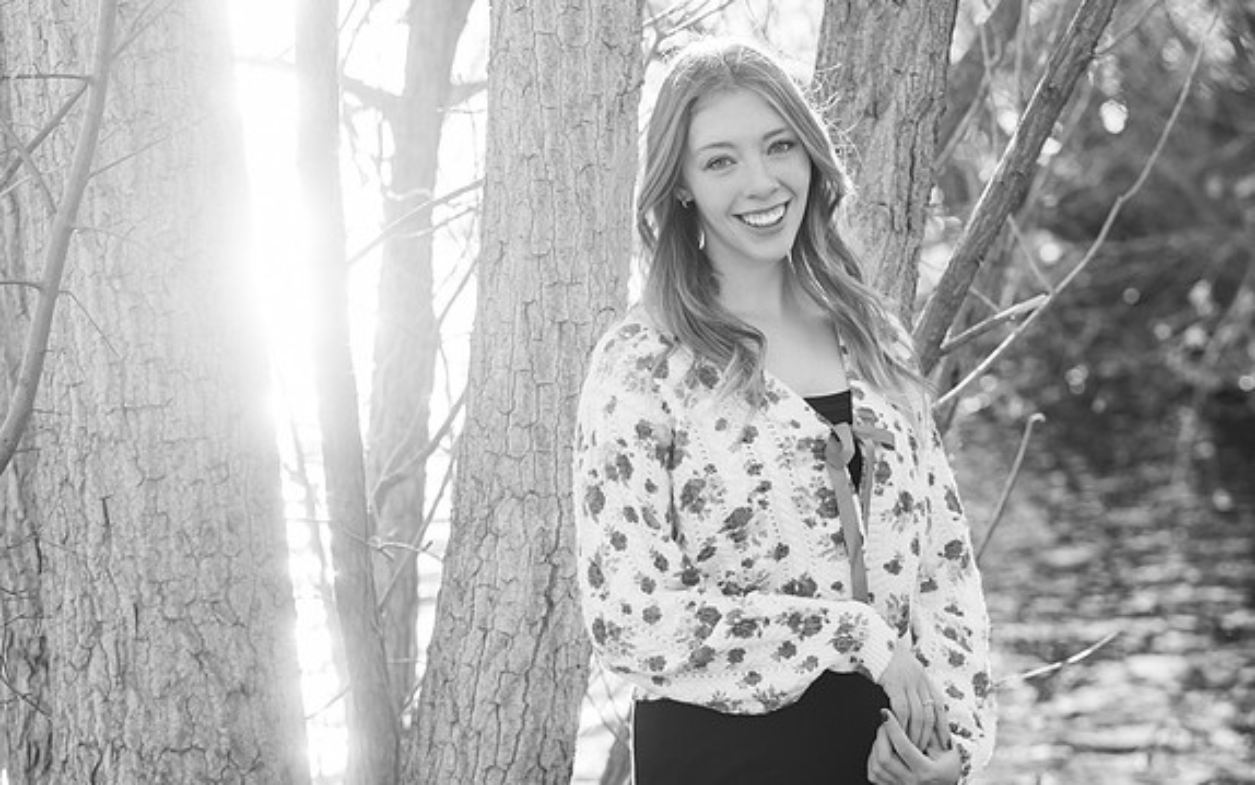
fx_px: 3455
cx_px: 630
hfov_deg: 20.6
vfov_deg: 13.0
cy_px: 364
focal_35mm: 101
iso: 1000
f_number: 4.5
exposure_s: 1/800
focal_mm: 98
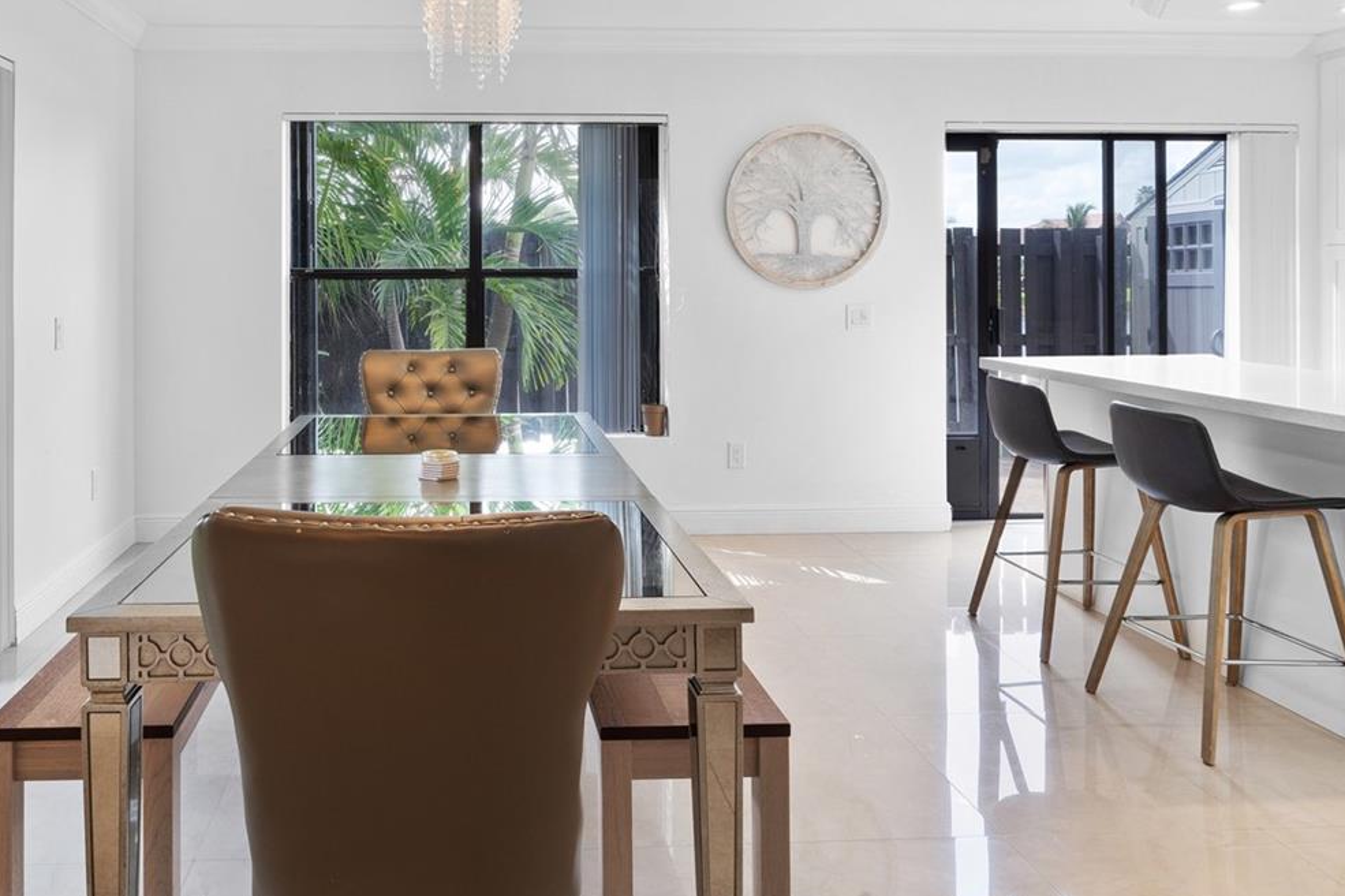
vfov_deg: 47.2
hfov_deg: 66.3
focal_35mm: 27
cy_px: 279
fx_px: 1001
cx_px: 471
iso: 200
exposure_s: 1/1.67
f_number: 16
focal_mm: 16.5
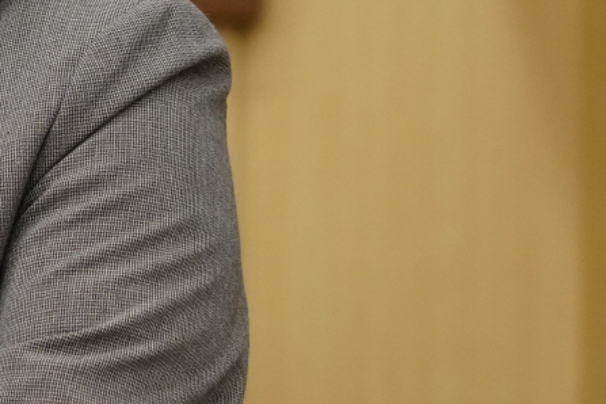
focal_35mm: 358
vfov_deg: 3.8
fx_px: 6026
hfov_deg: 5.7
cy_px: 53
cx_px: -476
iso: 3200
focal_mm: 89
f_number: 4
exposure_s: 1/160
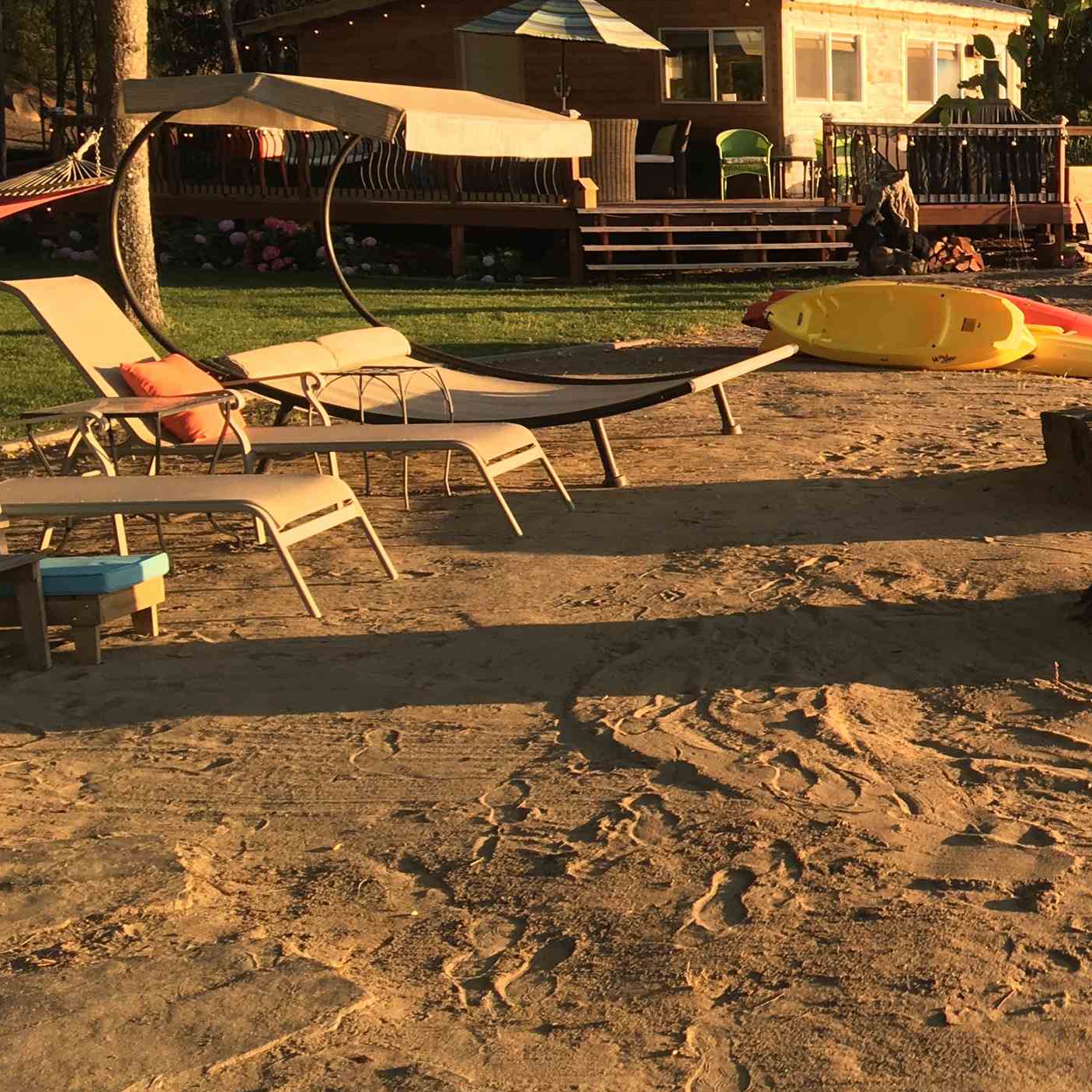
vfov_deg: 30.5
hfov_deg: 28.1
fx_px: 1999
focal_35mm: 56
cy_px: 436
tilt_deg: -6.9
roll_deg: -1.5
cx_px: 1175
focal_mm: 4.15
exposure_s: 1/298
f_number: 2.2
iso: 25
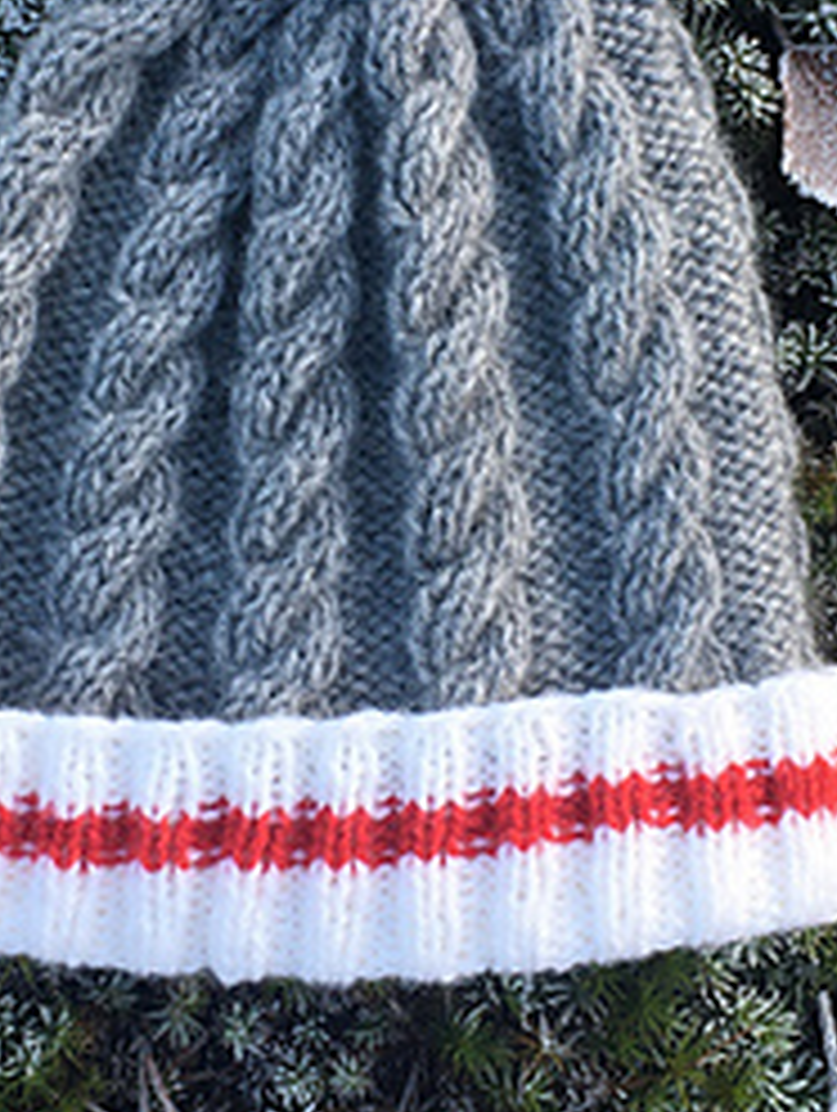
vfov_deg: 25.8
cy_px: 378
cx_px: 346
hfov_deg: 19.7
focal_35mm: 75
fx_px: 2412
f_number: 2.2
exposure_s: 1/105
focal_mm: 4.15
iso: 25
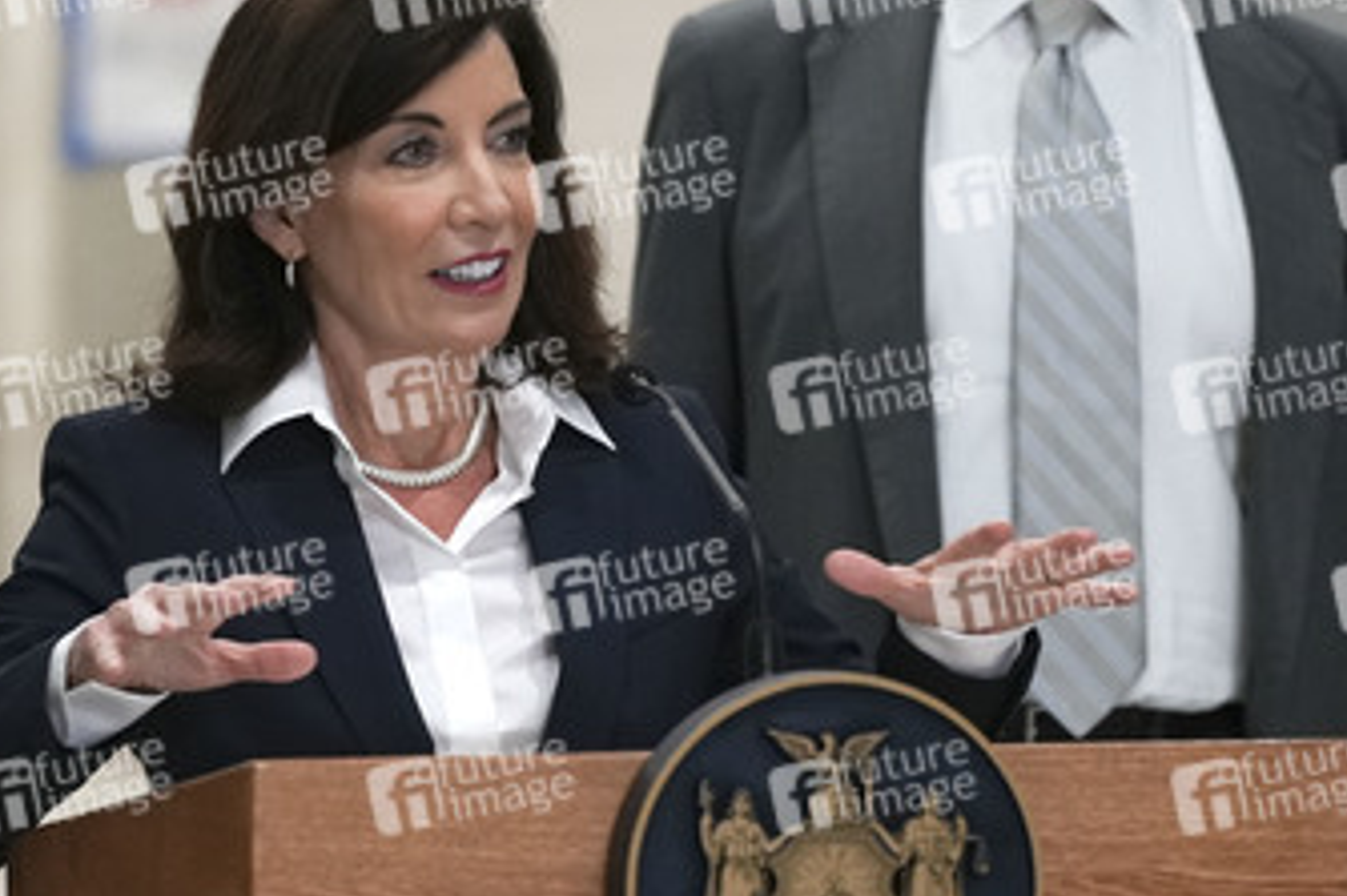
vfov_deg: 4.9
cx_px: 523
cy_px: 486
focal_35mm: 281
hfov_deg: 7.3
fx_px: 10508
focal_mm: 209
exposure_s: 1/400
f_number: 5.6
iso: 5000
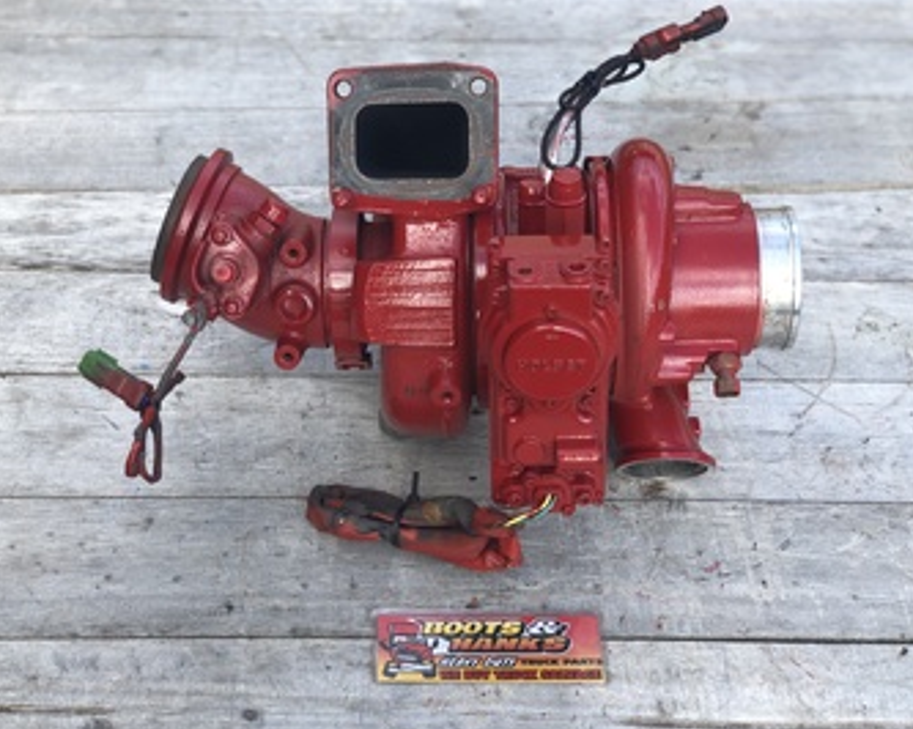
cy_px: 386
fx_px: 1647
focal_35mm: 61
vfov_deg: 25.0
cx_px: 444
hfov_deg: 31.0
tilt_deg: -45.0
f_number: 2.4
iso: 16
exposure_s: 1/161
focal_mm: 6
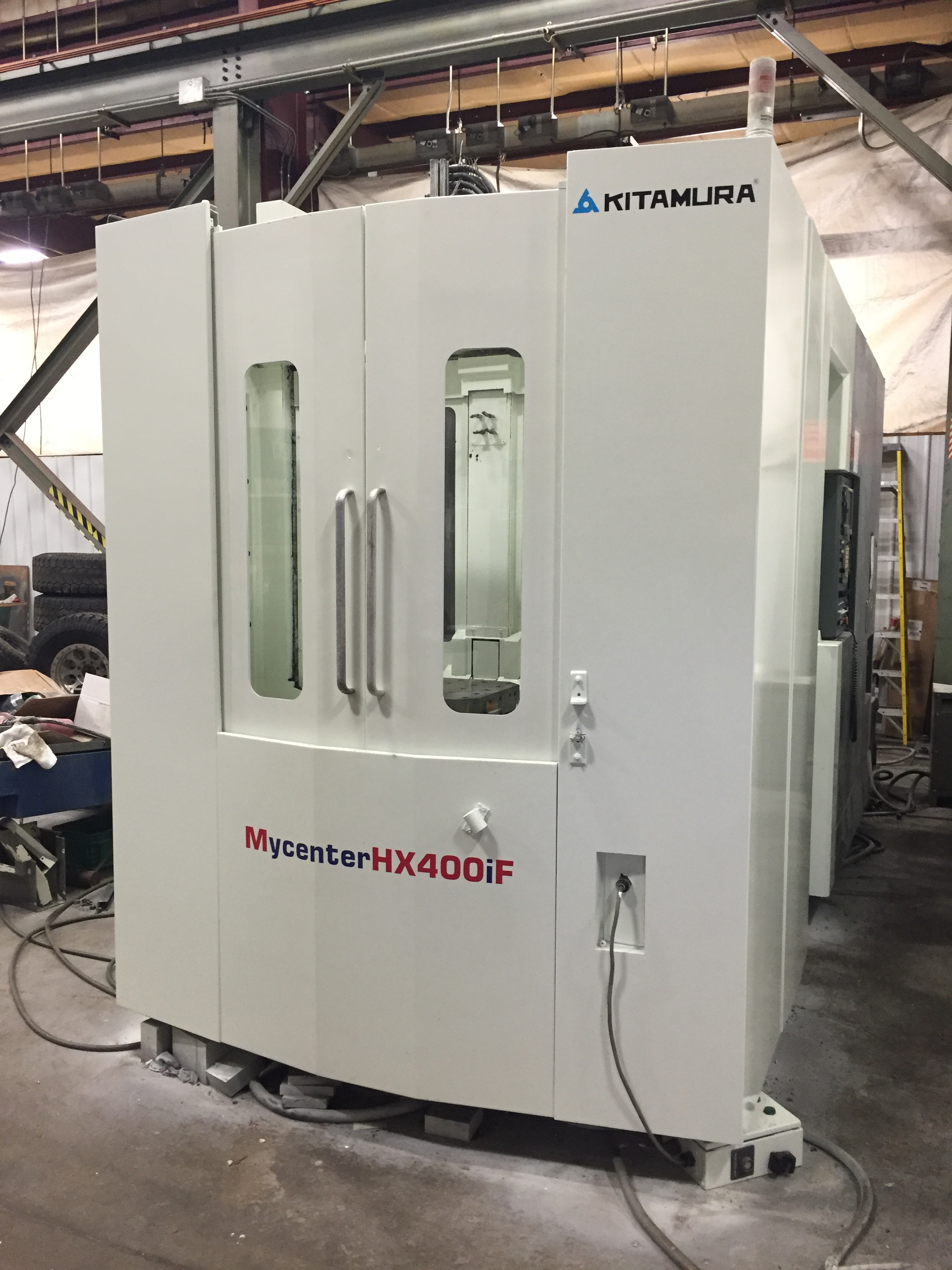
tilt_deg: -5.5
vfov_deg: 61.7
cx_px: 476
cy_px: 635
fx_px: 1063
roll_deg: -0.9
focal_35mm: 29
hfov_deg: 48.2
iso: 125
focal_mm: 4.15
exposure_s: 1/30
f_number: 2.2
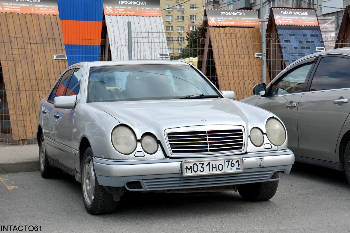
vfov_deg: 20.6
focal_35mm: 66
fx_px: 641
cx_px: 175
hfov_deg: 30.5
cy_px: 116
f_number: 8
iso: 125
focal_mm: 44
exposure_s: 1/250
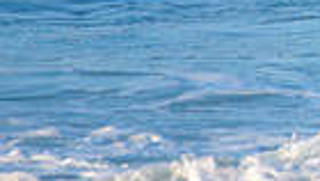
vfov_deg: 0.6
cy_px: -191
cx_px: 535
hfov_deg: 1.0
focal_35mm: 2176
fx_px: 18478
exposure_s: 1/2000
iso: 560
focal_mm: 500
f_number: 5.6
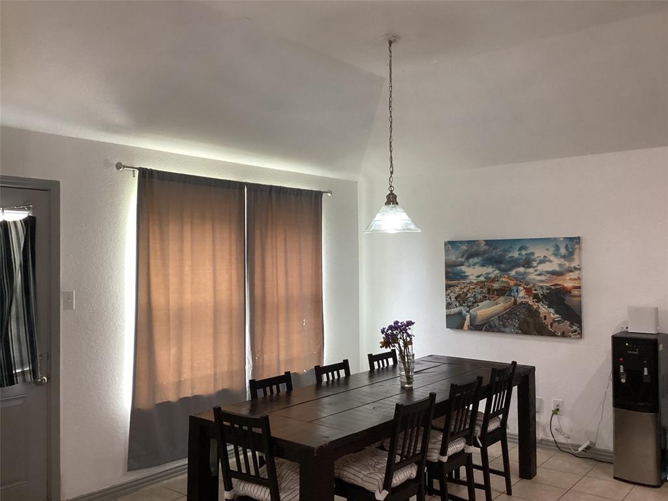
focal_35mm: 31
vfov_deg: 45.4
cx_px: 334
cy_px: 250
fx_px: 598
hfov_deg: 58.4
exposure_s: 1/60
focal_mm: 3.3
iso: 250
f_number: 2.4
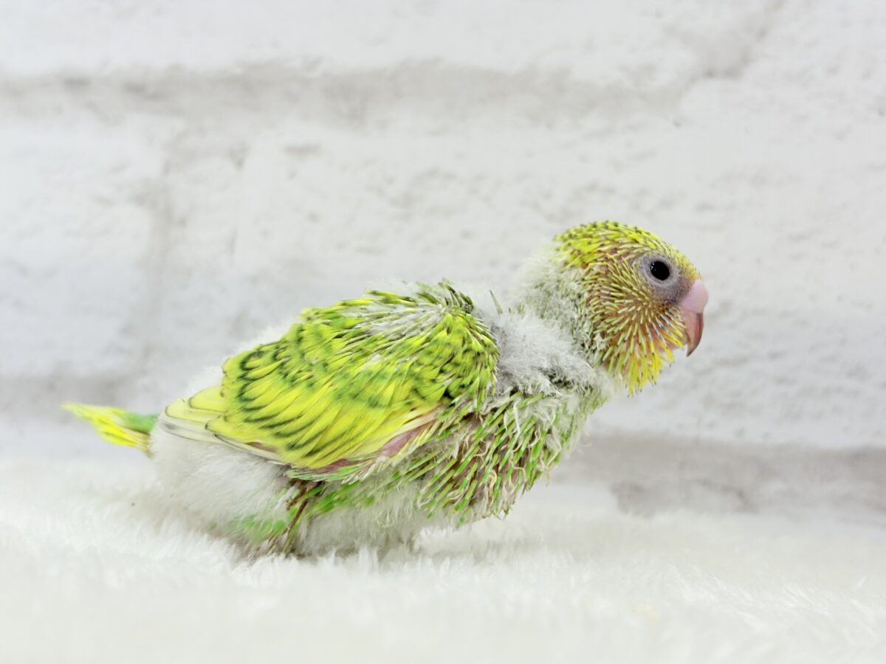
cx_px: 443
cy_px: 332
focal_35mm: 52
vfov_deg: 28.0
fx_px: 1331
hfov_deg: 36.8
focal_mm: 5.96
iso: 64
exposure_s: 1/100
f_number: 1.6
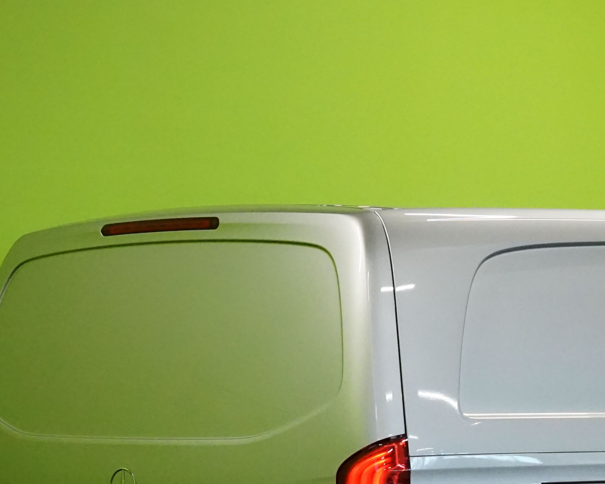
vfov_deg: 11.7
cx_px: 532
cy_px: 474
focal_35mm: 131
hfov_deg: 14.6
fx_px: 2346
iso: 8000
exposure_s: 1/640
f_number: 6.3
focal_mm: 55
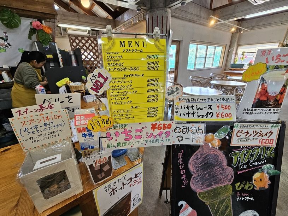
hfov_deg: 106.2
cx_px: 144
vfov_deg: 89.9
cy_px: 108
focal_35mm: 13
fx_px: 108
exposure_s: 1/50
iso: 100
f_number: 2.2
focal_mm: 2.2
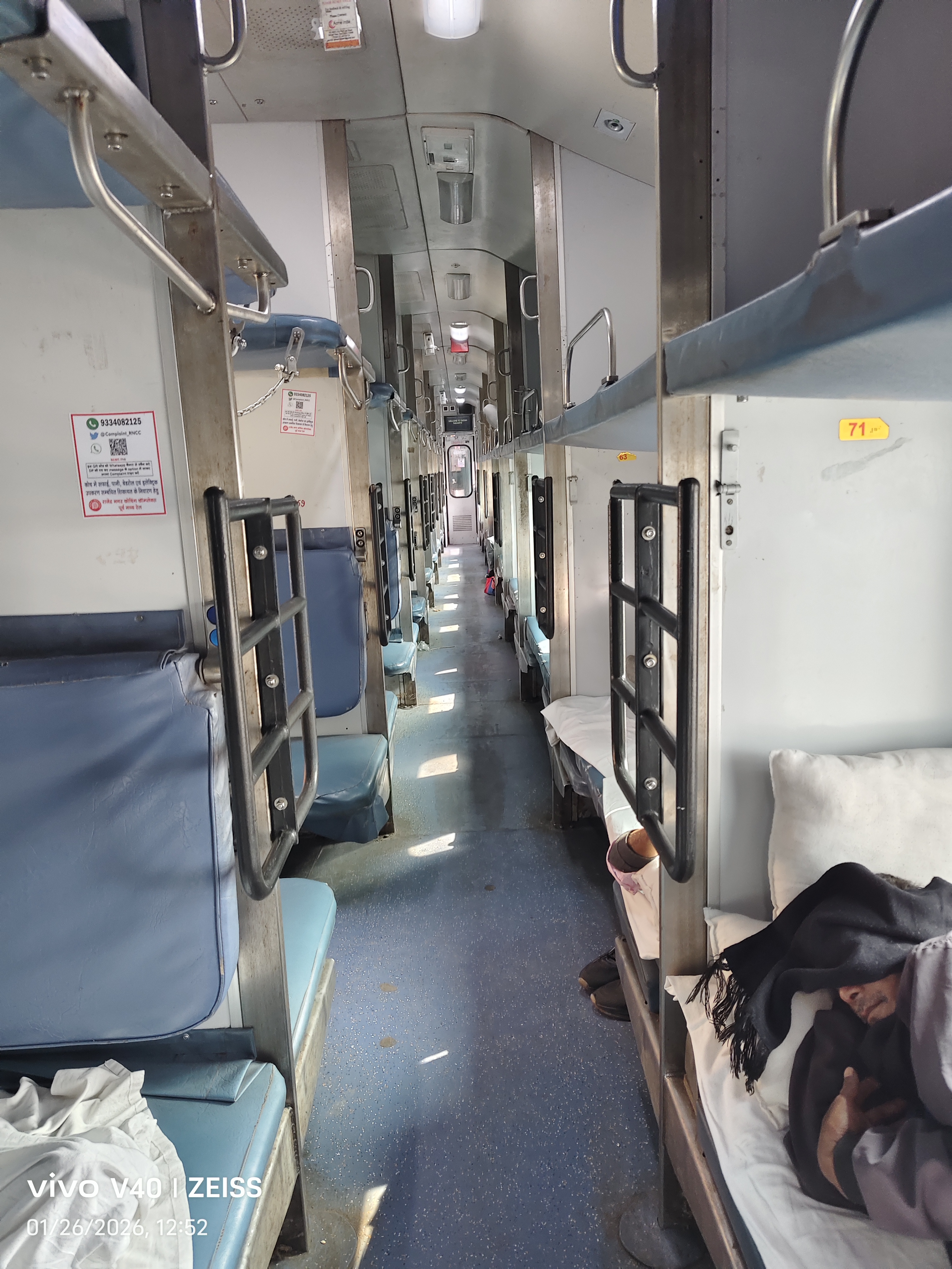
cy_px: 634
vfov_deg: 71.6
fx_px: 880
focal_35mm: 24
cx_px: 476
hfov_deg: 56.8
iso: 863
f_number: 1.88
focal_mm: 5.56
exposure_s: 1/50
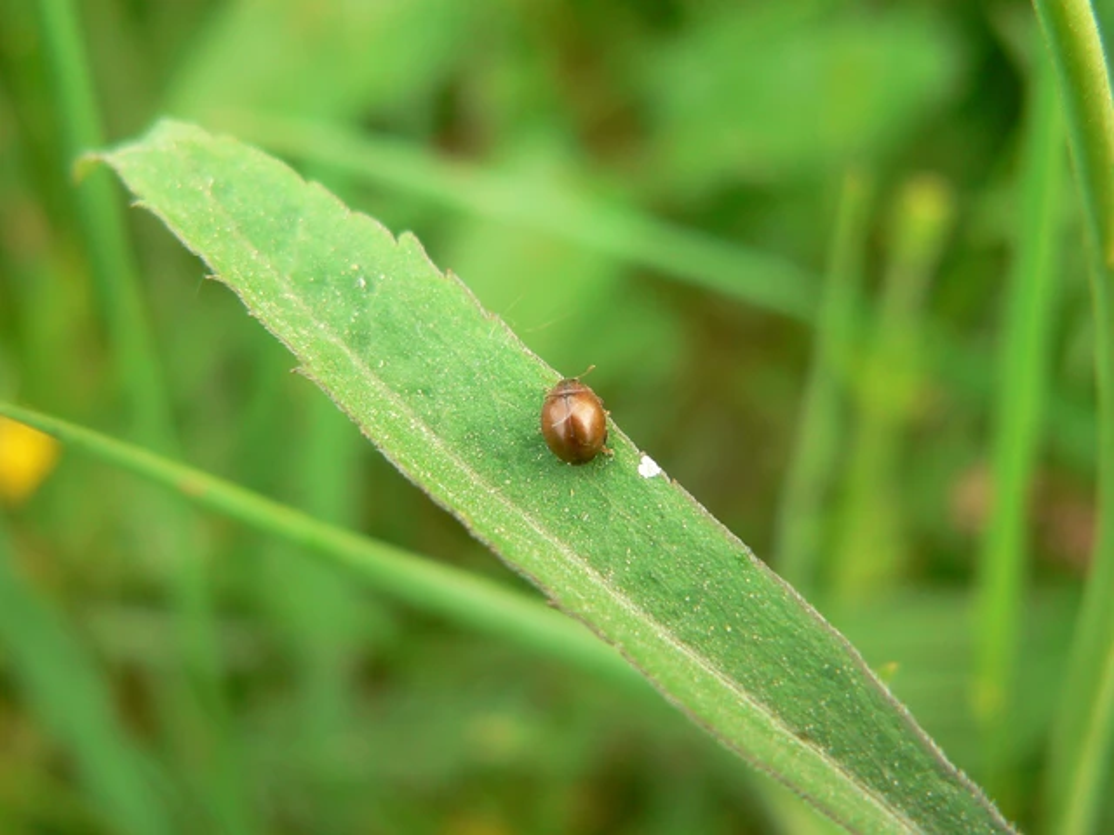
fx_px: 2317
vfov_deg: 20.4
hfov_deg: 27.0
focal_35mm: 72
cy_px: 418
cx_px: 557
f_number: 2.8
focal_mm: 12
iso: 100
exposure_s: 1/50
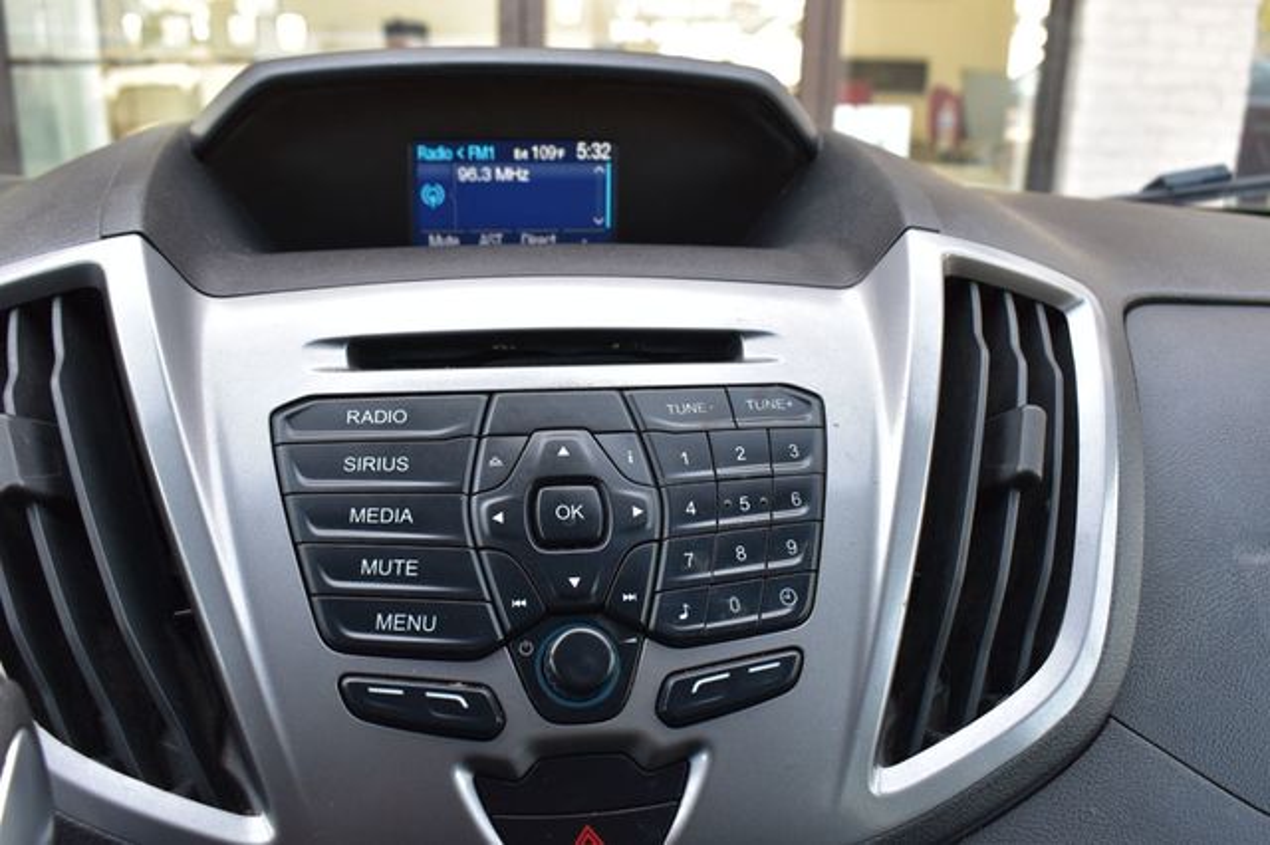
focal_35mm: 34
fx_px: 1216
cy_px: 422
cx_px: 635
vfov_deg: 38.3
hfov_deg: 55.1
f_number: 7.1
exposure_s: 1/40
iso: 400
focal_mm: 23
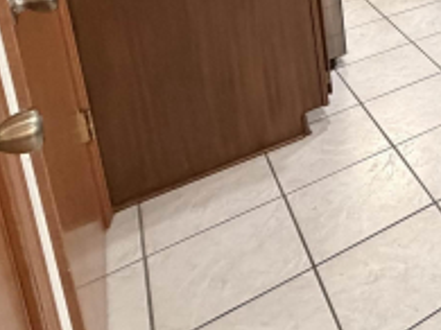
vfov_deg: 24.7
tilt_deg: -12.0
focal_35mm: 48
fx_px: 611
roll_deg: +0.9
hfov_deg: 28.6
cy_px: -140
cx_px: 632
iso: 500
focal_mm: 2.22
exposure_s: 1/60
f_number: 2.2
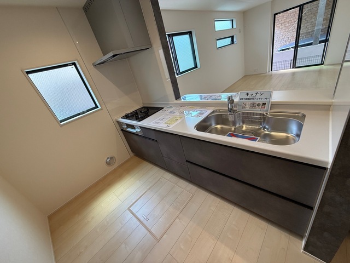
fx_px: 142
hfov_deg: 102.1
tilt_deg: -24.9
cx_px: 175
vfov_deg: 85.7
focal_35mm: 14
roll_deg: +15.9
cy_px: 132
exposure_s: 1/99
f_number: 2.2
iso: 160
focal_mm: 2.22
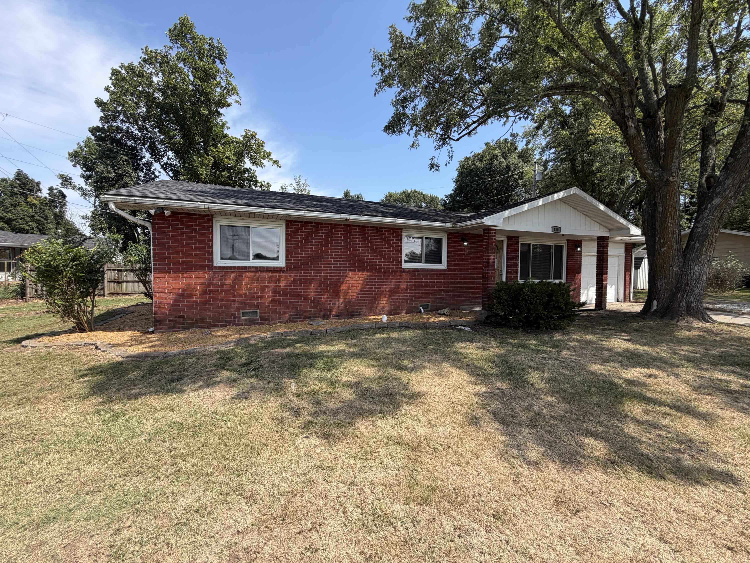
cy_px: 282
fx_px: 303
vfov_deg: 85.7
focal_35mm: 14
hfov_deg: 102.1
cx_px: 375
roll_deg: +0.6
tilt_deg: +0.1
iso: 40
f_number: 2.2
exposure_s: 1/770
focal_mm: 2.22
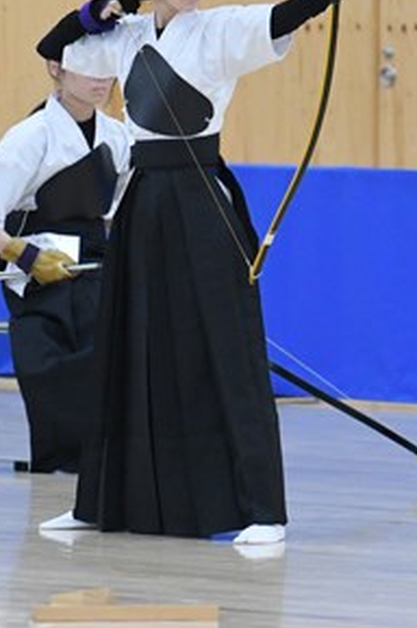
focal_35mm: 554
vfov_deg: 3.7
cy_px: 230
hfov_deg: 2.5
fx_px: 9648
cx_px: 174
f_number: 5.6
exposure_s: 1/500
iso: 8000
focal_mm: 200
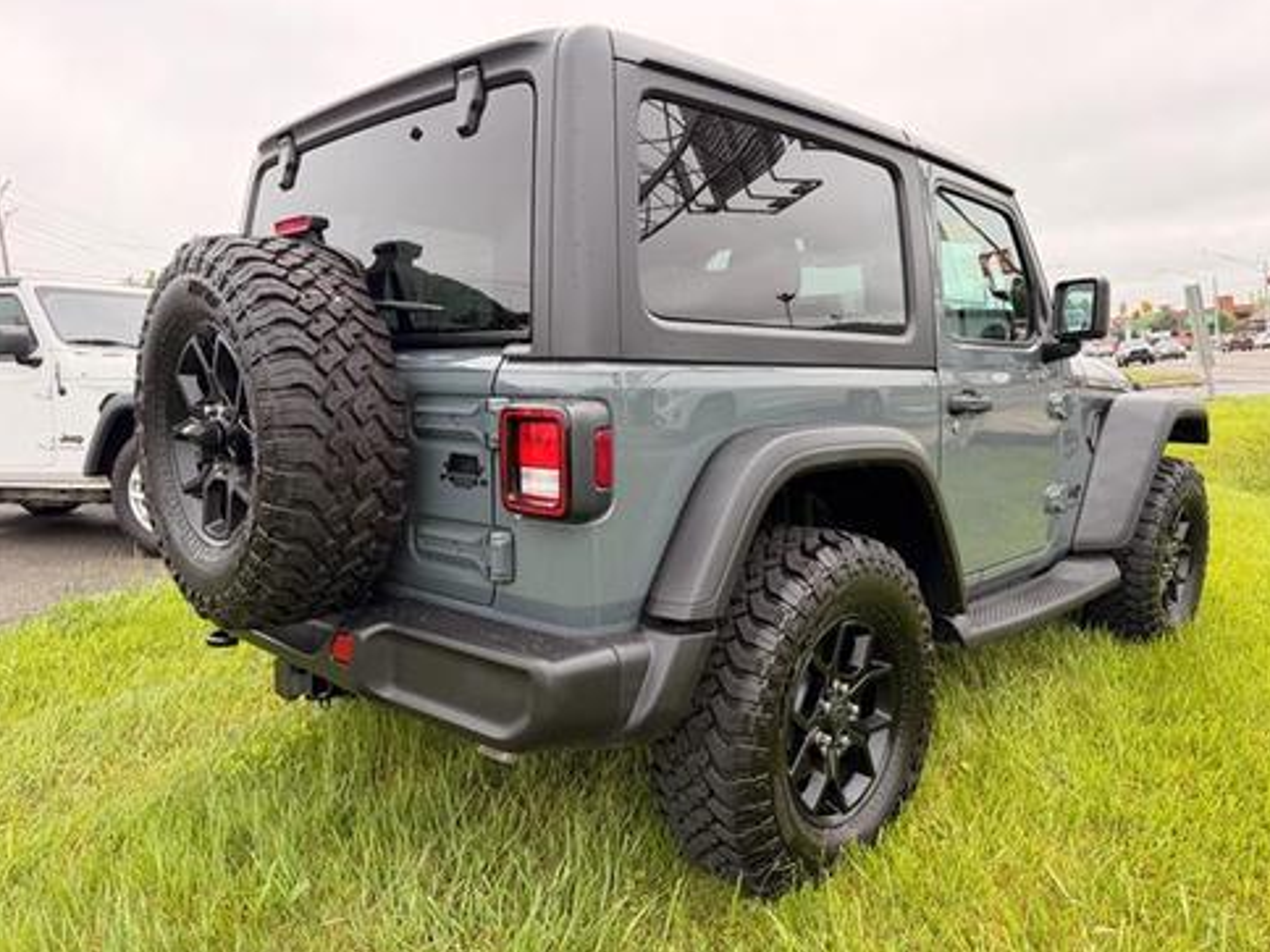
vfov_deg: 54.9
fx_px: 917
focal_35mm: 25
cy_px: 469
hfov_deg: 69.4
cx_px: 638
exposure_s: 1/297
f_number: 1.78
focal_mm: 6.76
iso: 64
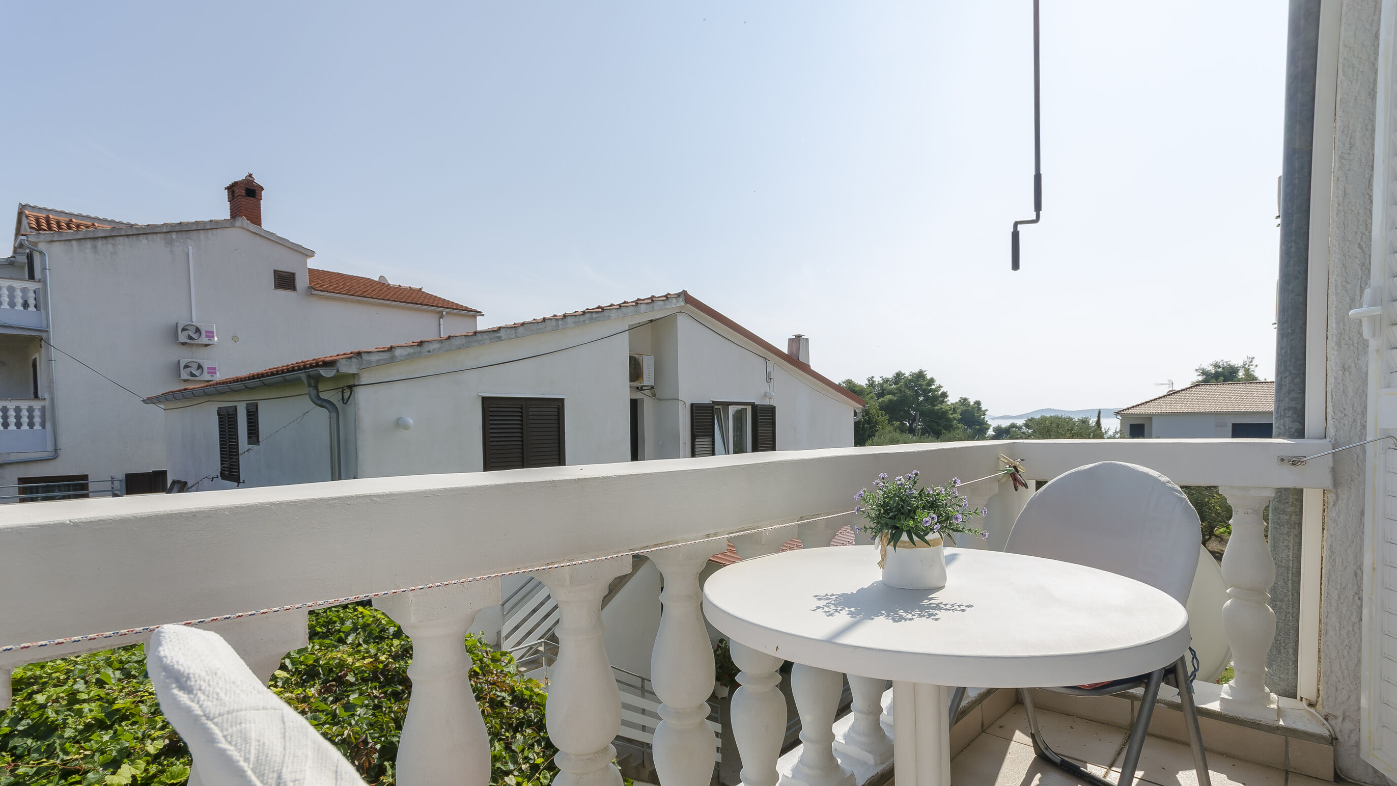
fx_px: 593
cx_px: 704
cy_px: 446
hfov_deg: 99.4
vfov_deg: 66.8
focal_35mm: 16
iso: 100
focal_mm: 10
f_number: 9
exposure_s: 1/320
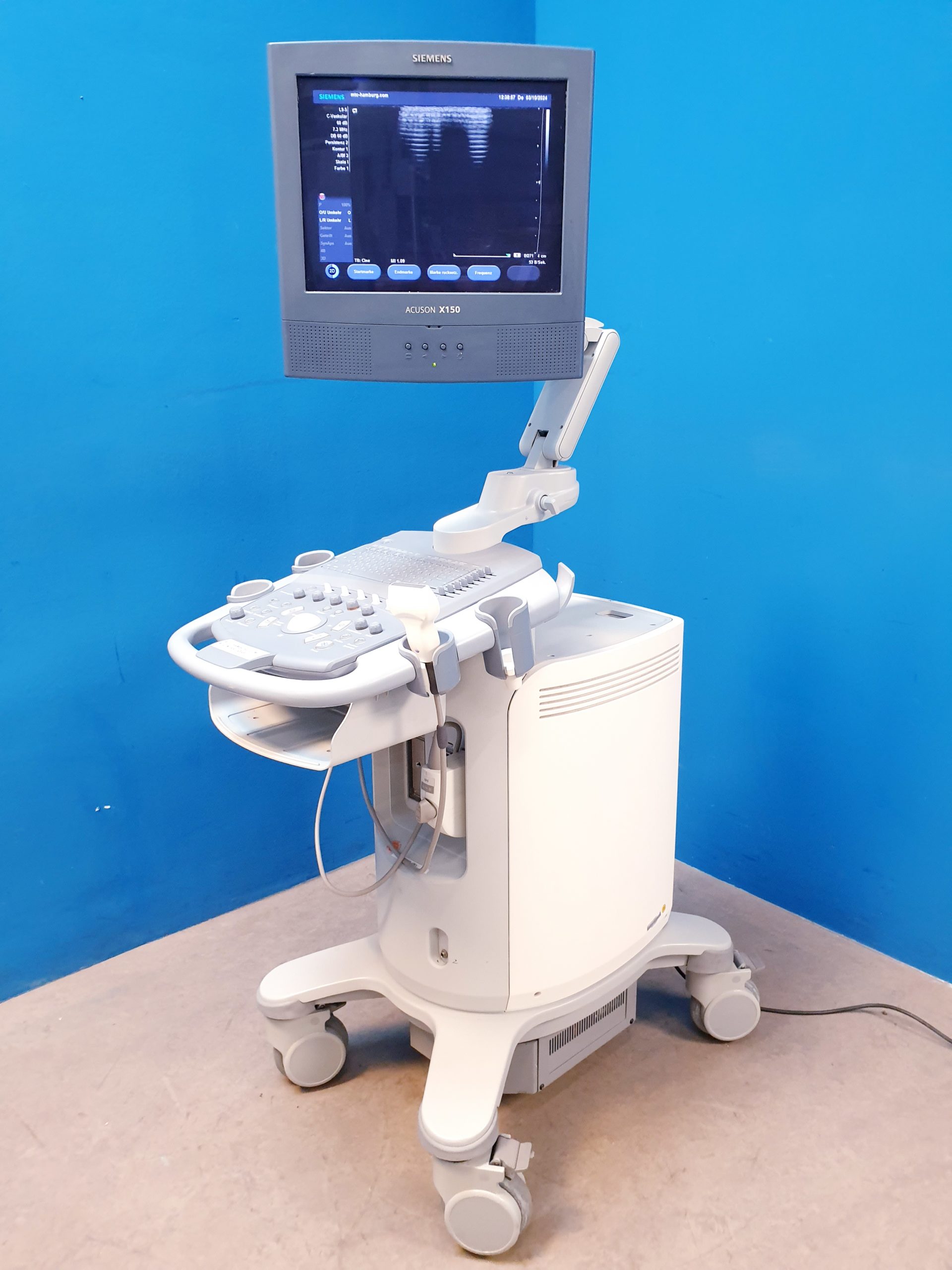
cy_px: 635
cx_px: 476
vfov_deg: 67.3
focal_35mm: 26
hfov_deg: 53.1
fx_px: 953
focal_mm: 4.3
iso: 320
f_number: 2.4
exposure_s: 1/50
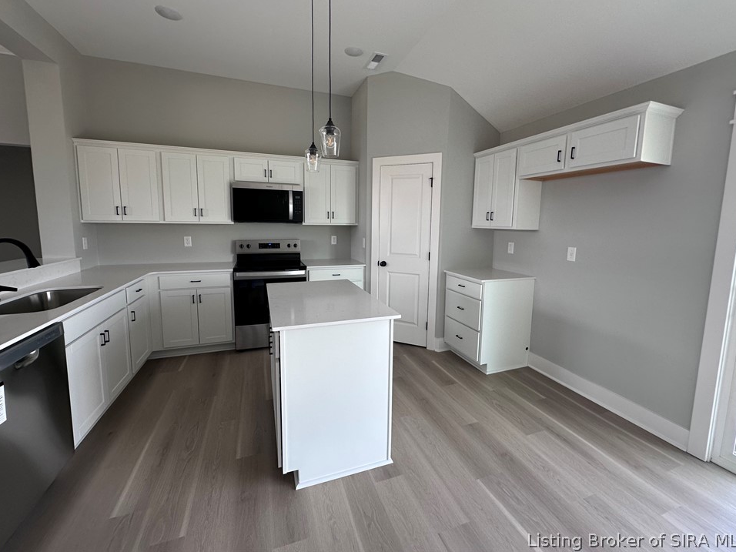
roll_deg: -1.5
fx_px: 319
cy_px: 257
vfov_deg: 81.6
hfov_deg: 98.2
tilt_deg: -6.9
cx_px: 375
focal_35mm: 15
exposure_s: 1/99
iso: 80
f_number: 2.2
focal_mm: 2.22
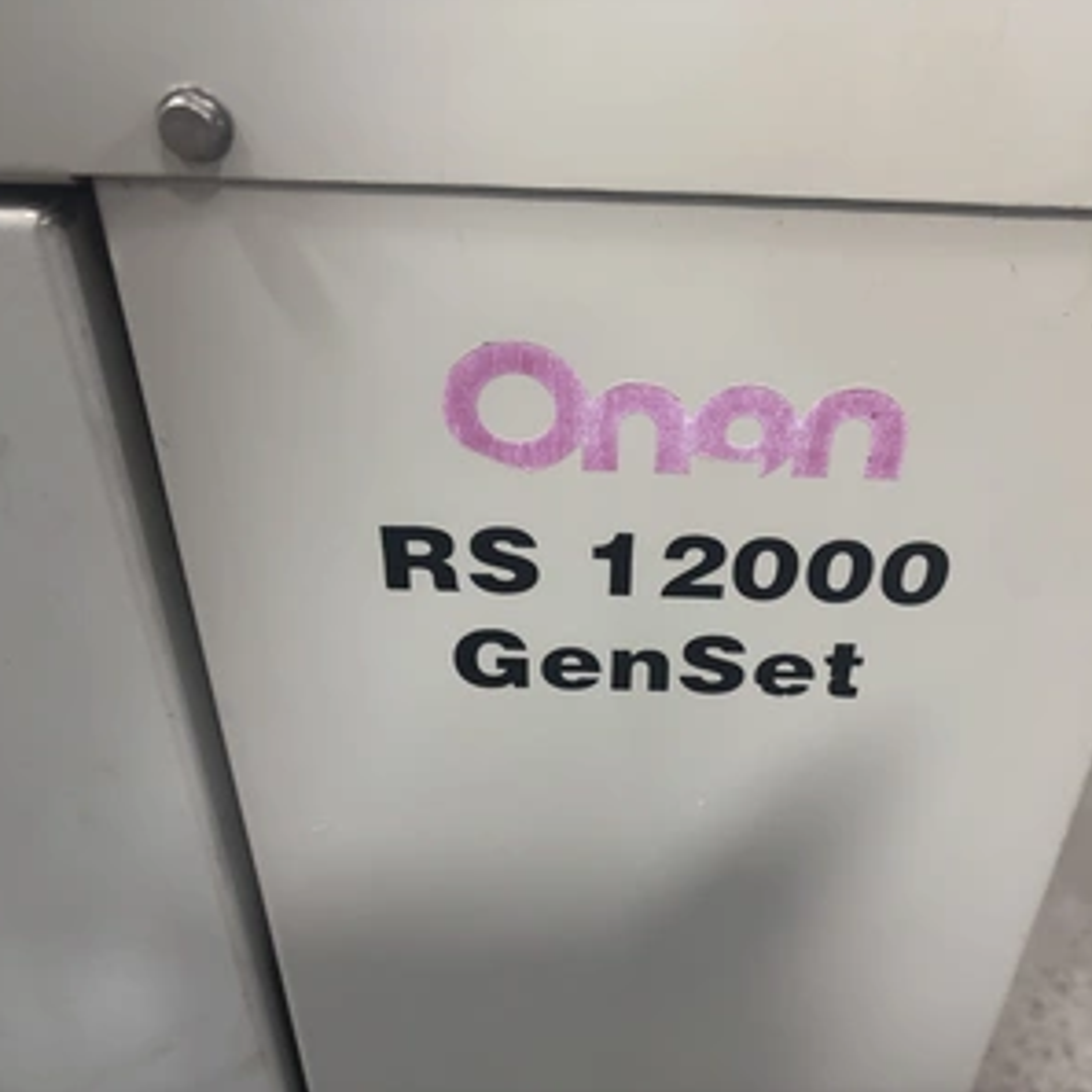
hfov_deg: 52.4
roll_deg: -1.7
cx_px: 621
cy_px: 544
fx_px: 1106
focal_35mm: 31
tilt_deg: -34.5
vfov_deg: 52.5
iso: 200
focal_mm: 5.96
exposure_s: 1/60
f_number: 1.6
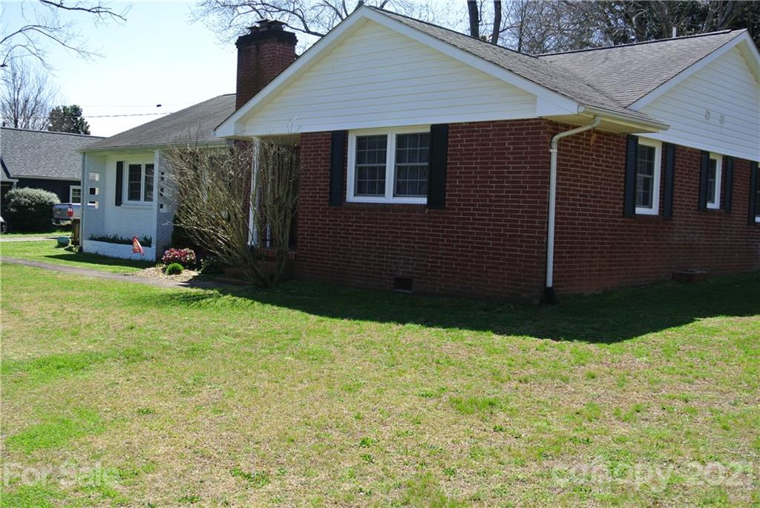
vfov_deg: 34.3
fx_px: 824
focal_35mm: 39
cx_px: 380
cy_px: 254
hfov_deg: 49.5
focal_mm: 14.5
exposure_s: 1/500
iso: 100
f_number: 4.5
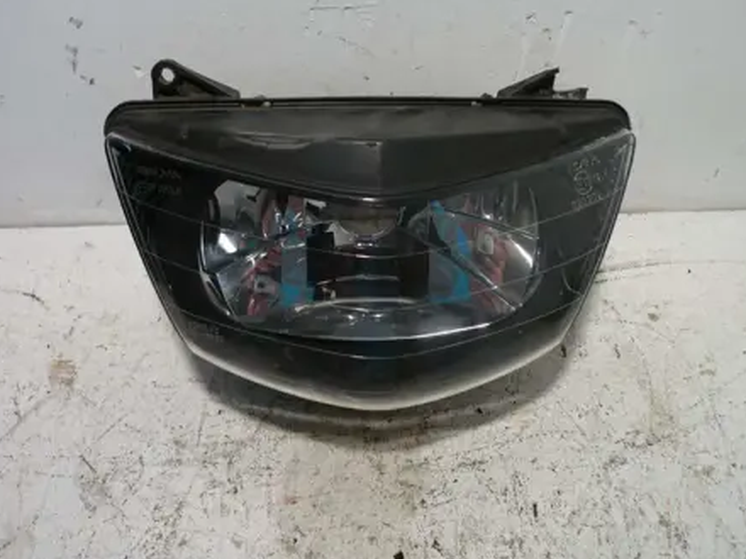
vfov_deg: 39.6
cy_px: 261
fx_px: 776
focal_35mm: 36
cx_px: 363
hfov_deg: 51.3
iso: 100
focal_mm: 5.5
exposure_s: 1/30
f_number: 2.8
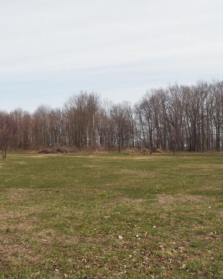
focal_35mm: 41
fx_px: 338
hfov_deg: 36.1
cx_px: 72
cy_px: 138
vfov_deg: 44.8
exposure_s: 1/1250
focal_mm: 5.5
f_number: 4
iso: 125
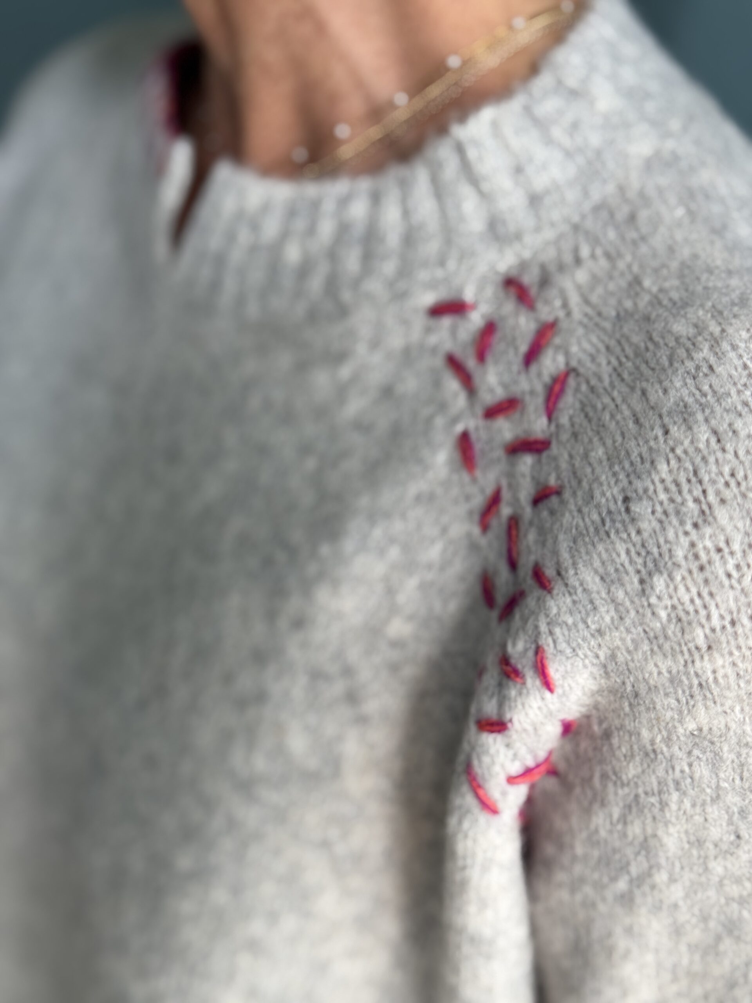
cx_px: 376
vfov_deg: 39.7
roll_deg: -4.7
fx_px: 1390
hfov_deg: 30.3
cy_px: 502
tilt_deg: -19.0
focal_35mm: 48
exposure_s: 1/121
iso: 80
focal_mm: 6.76
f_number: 1.78
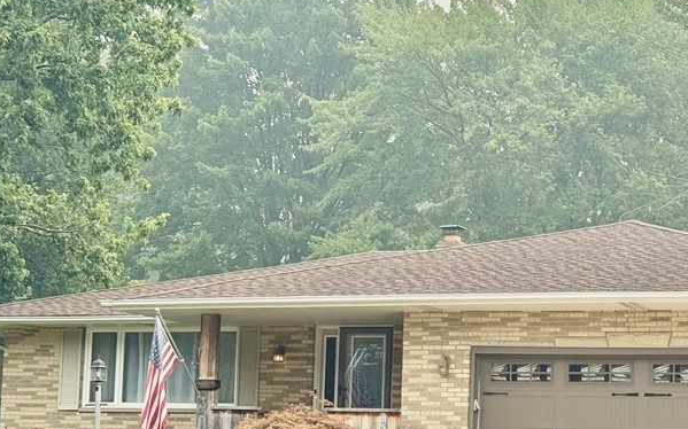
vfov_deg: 14.9
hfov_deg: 23.7
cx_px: 486
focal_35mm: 87
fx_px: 1631
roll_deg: -1.3
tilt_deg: +4.7
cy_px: 335
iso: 64
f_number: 1.78
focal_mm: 6.76
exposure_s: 1/3226
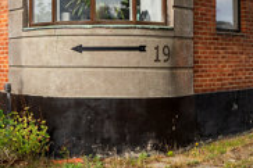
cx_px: 78
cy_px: 10
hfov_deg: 29.3
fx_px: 480
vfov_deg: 19.4
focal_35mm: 68
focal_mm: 13.8
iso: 200
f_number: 8
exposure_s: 1/400
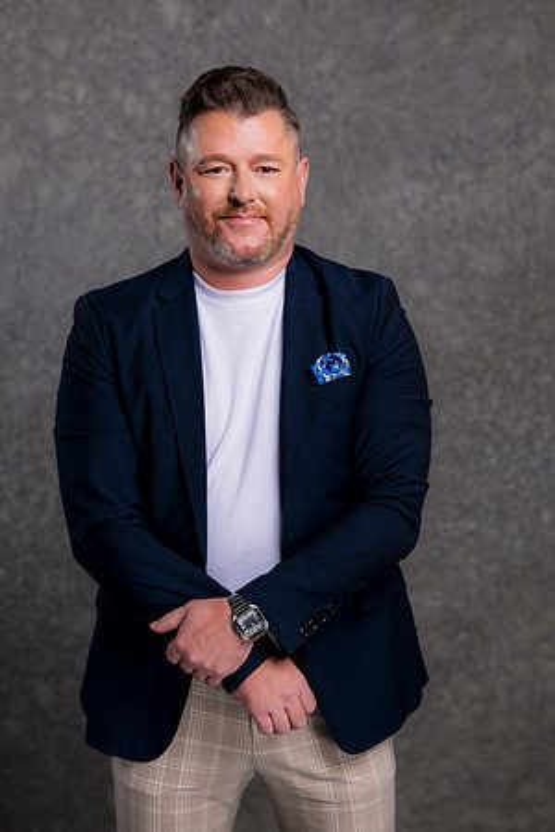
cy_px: 416
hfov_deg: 16.1
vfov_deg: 23.9
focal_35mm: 85
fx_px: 1965
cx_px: 278
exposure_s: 1/200
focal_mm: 85
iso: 100
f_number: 5
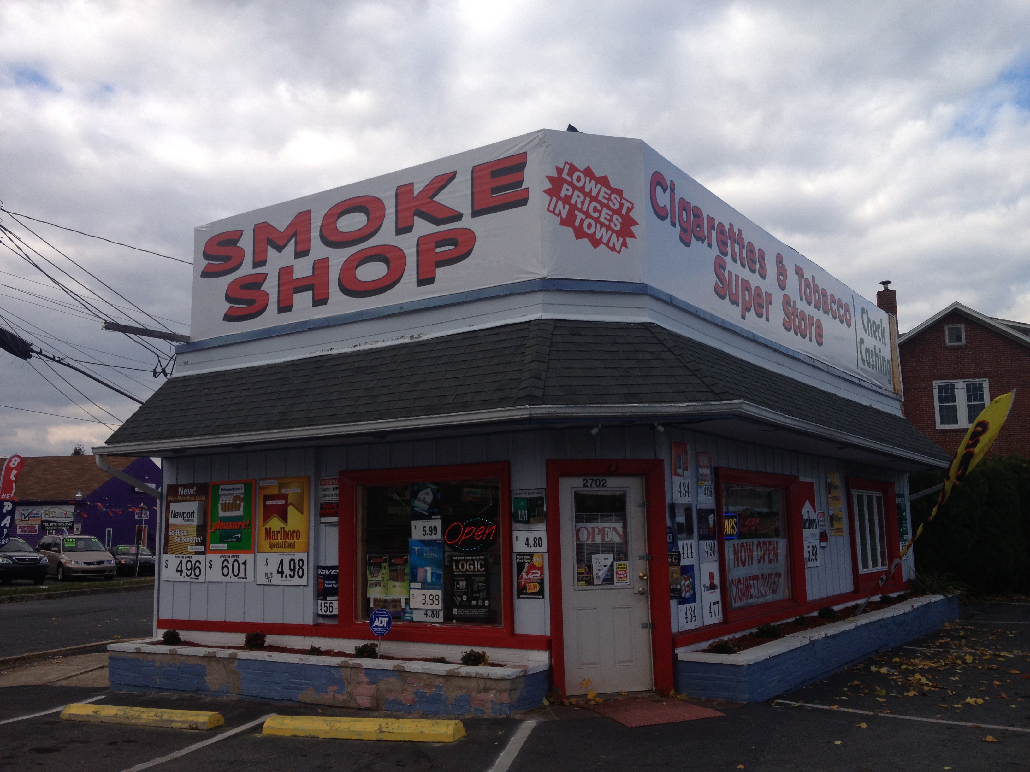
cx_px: 515
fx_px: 1041
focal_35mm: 35
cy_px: 386
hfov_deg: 52.6
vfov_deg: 40.7
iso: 50
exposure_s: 1/1143
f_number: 2.4
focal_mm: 4.28
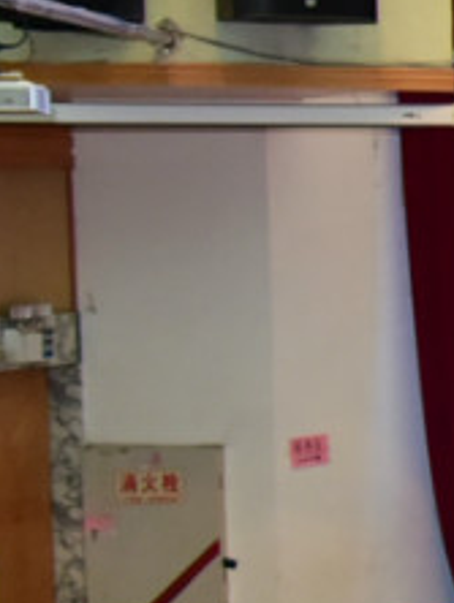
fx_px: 2897
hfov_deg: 6.6
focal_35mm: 166
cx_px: 1952
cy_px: 352
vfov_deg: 11.9
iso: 1600
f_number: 5
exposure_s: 1/80
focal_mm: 24
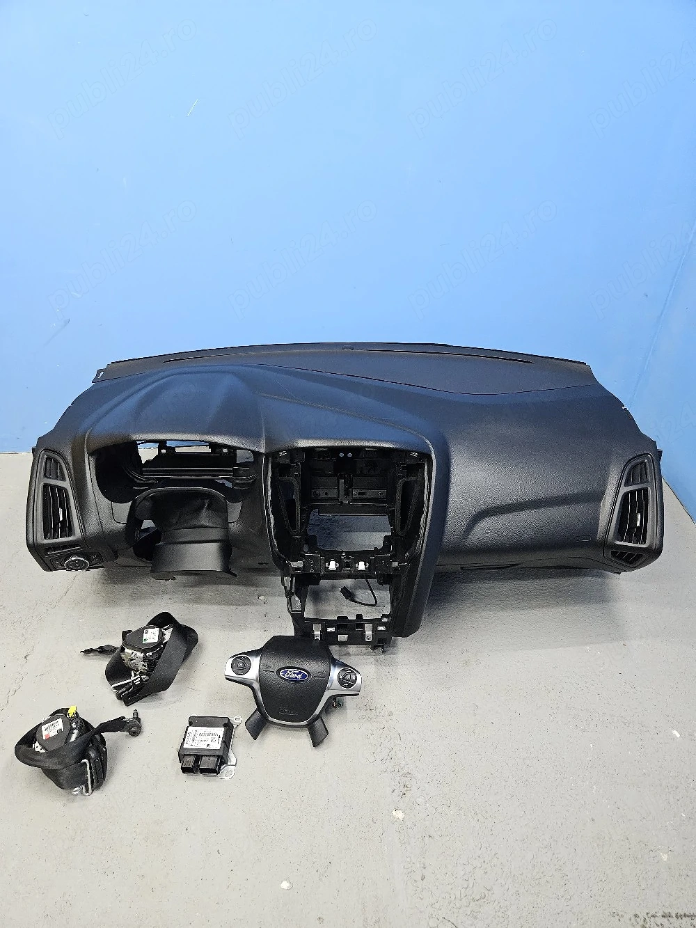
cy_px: 464
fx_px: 616
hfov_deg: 58.9
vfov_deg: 73.9
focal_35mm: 23
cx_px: 348
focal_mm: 5.4
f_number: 1.8
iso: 1000
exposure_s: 1/101
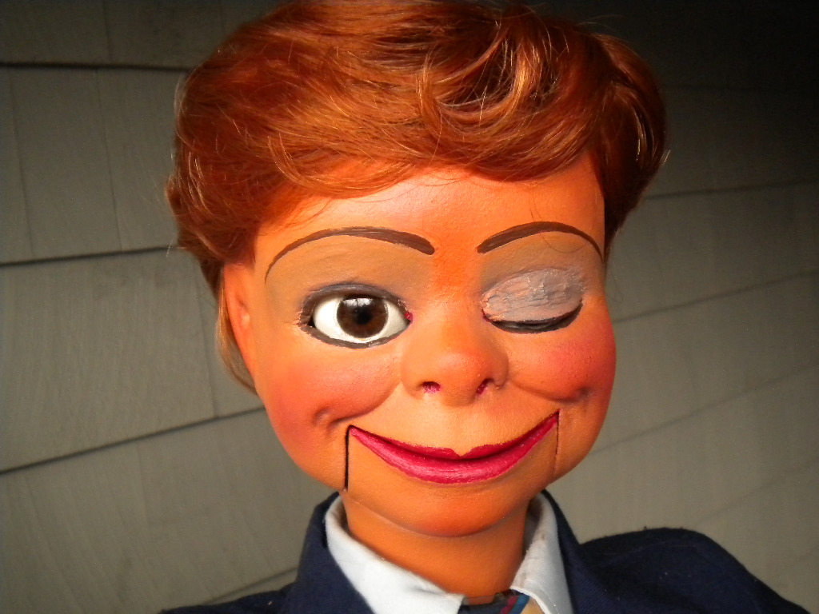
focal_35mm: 41
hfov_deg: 45.8
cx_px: 410
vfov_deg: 35.1
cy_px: 307
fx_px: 970
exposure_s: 1/163
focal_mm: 7.4
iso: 400
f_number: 3.5
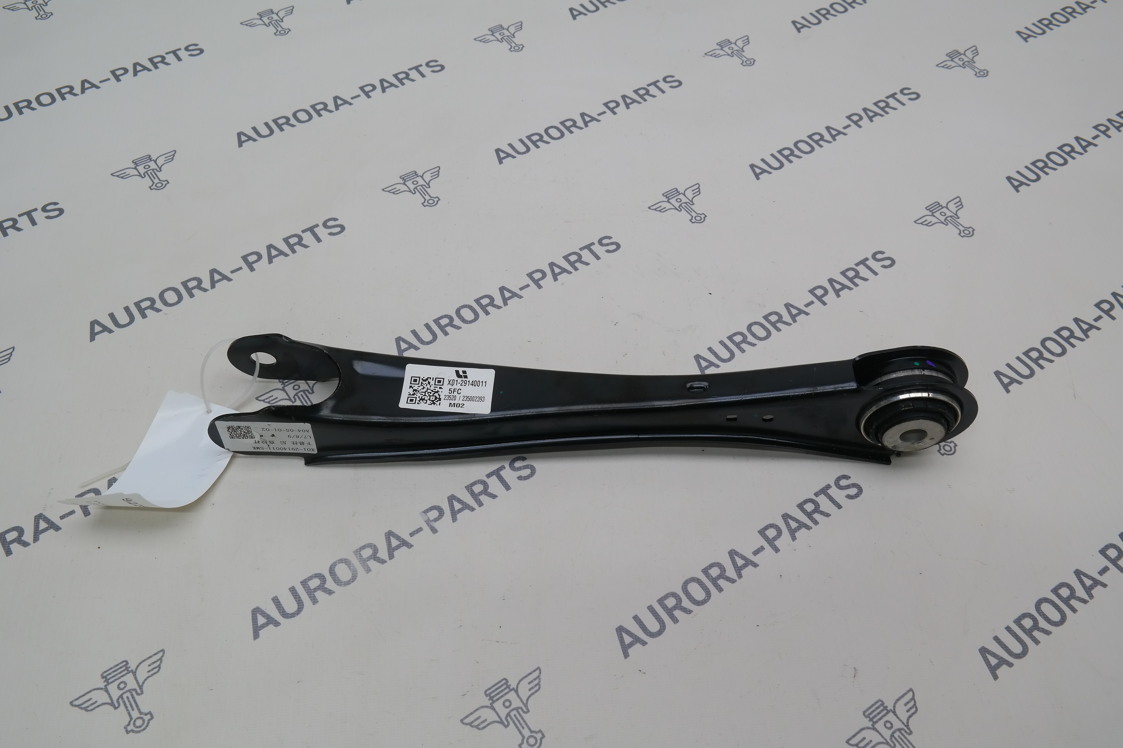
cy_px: 374
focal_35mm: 29
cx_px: 562
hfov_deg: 63.7
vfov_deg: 45.0
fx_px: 905
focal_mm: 19
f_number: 7.1
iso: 200
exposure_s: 1/40
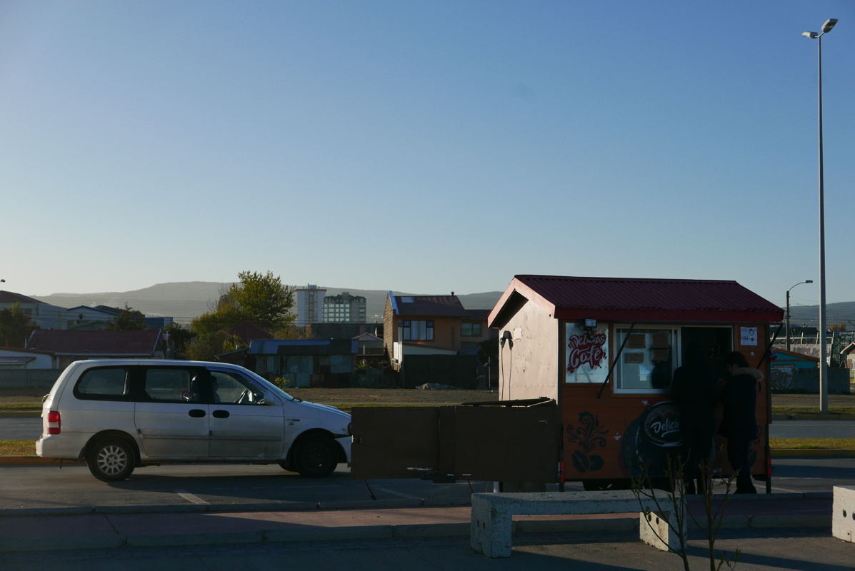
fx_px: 1474
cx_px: 428
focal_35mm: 62
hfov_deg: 32.4
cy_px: 286
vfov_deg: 21.9
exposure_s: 1/1300
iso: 200
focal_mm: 28.2
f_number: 5.6
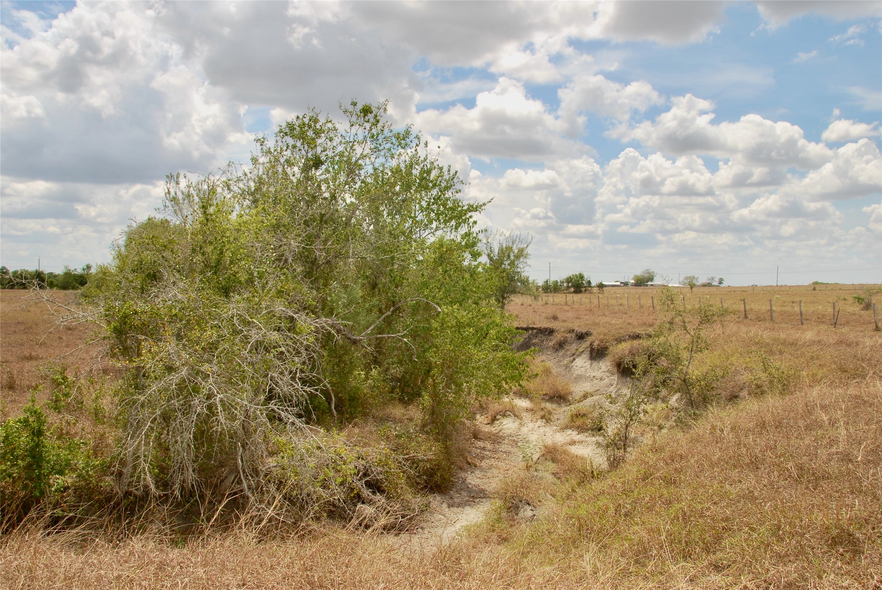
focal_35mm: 33
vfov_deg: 40.1
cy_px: 295
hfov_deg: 57.2
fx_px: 809
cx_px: 441
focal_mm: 22
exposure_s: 1/200
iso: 100
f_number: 9
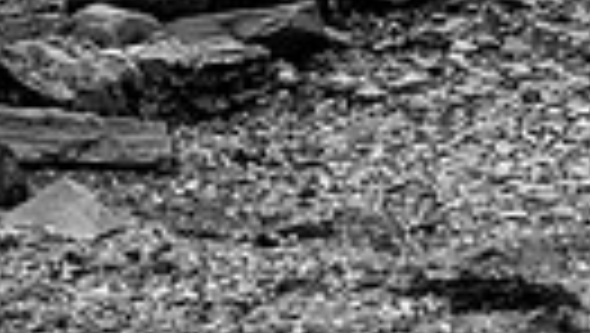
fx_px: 2067
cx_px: 1045
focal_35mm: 132
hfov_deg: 14.4
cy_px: -114
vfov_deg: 9.1
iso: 640
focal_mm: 26
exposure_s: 1/125
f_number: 22
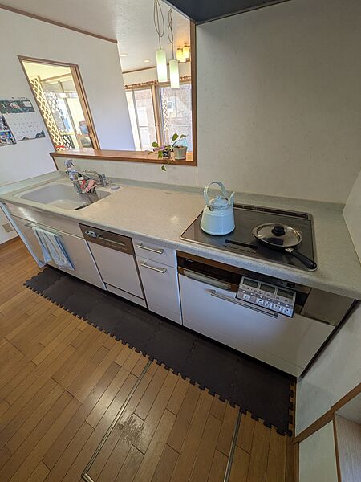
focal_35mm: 14
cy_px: 241
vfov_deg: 102.1
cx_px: 180
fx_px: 195
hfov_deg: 85.7
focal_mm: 1.83
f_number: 2.2
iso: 67
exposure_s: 1/120
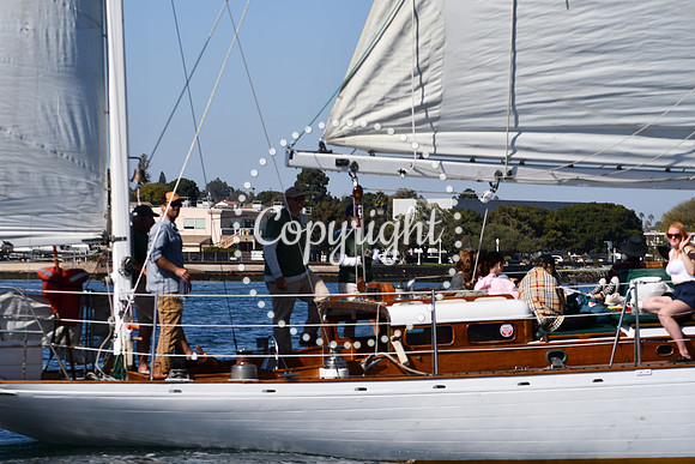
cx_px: 348
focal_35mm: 183
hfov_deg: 11.2
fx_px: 3534
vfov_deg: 7.5
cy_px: 232
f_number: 8
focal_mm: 122
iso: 100
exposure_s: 1/500
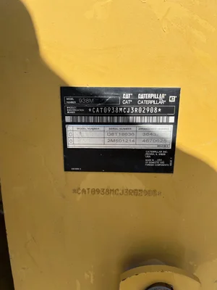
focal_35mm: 26
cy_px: 145
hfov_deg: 53.1
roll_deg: -0.2
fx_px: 217
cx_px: 108
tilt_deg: -12.0
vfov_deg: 67.3
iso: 50
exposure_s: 1/2062
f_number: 1.6
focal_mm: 5.1
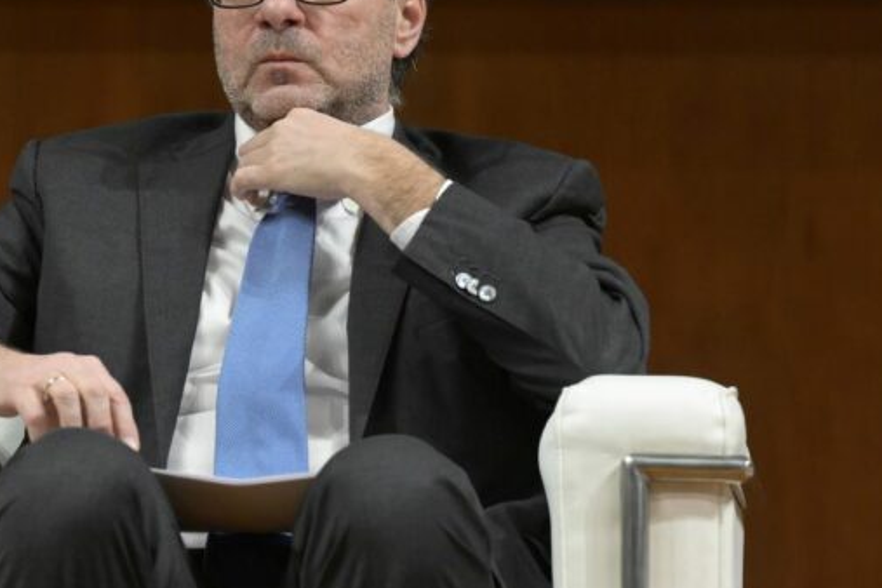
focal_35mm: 303
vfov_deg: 4.5
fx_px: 7423
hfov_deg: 6.8
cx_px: 238
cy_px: 210
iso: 2000
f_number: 4.5
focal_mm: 200
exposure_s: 1/250
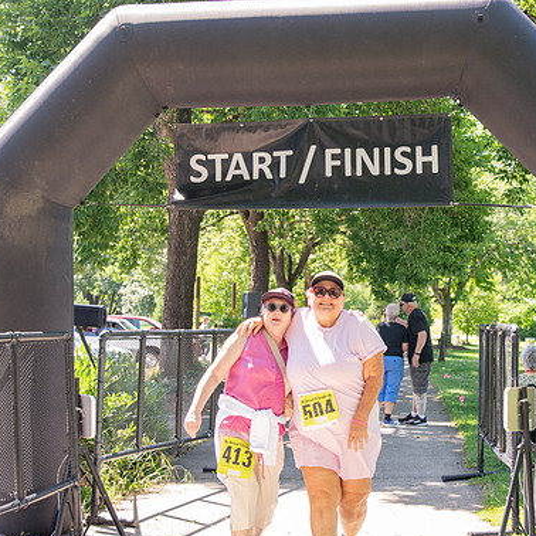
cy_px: 272
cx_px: 393
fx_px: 1051
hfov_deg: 28.2
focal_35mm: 60
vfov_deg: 28.6
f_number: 4
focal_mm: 31
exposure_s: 1/400
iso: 500
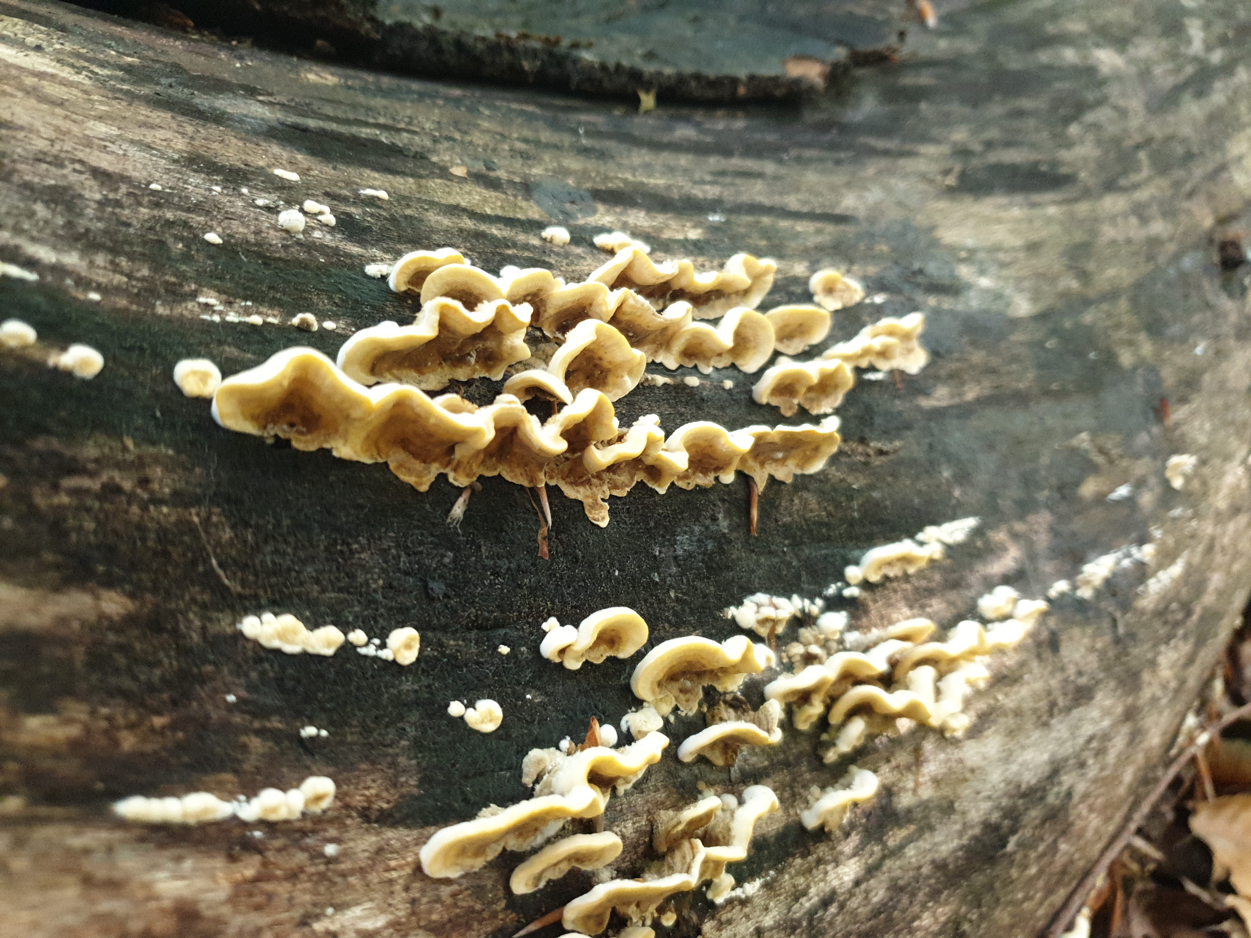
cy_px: 469
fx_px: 940
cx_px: 626
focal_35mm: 26
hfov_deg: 67.3
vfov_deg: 53.1
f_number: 1.5
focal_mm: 4.3
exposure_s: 1/60
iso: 400
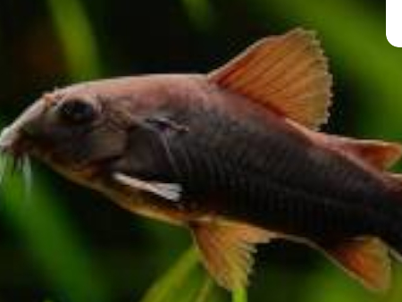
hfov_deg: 30.2
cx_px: 230
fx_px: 744
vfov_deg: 23.0
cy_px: 157
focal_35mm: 64
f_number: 3.2
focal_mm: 6
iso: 80
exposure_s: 1/40
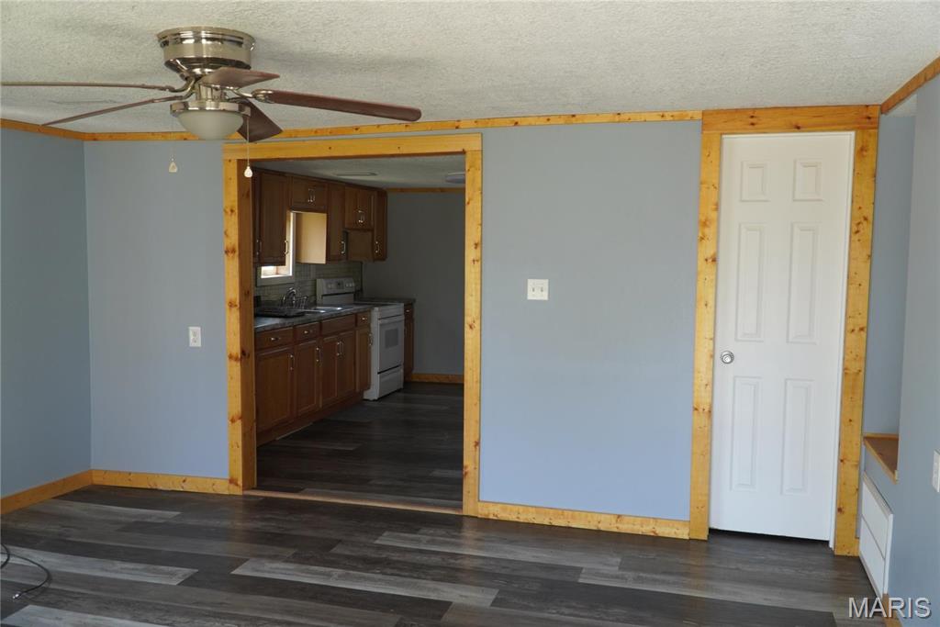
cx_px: 470
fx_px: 783
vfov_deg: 43.6
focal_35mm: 30
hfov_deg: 61.9
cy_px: 314
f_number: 4
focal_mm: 20
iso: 640
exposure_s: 1/160
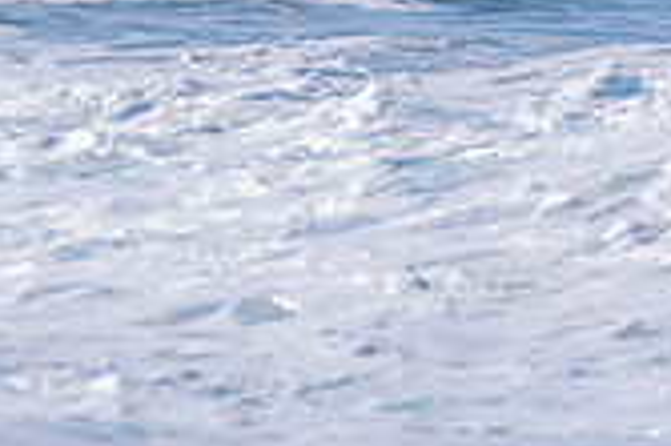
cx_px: -300
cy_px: -299
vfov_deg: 0.5
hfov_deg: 0.8
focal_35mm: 2738
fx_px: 50982
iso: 220
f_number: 5.6
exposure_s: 1/2000
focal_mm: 500
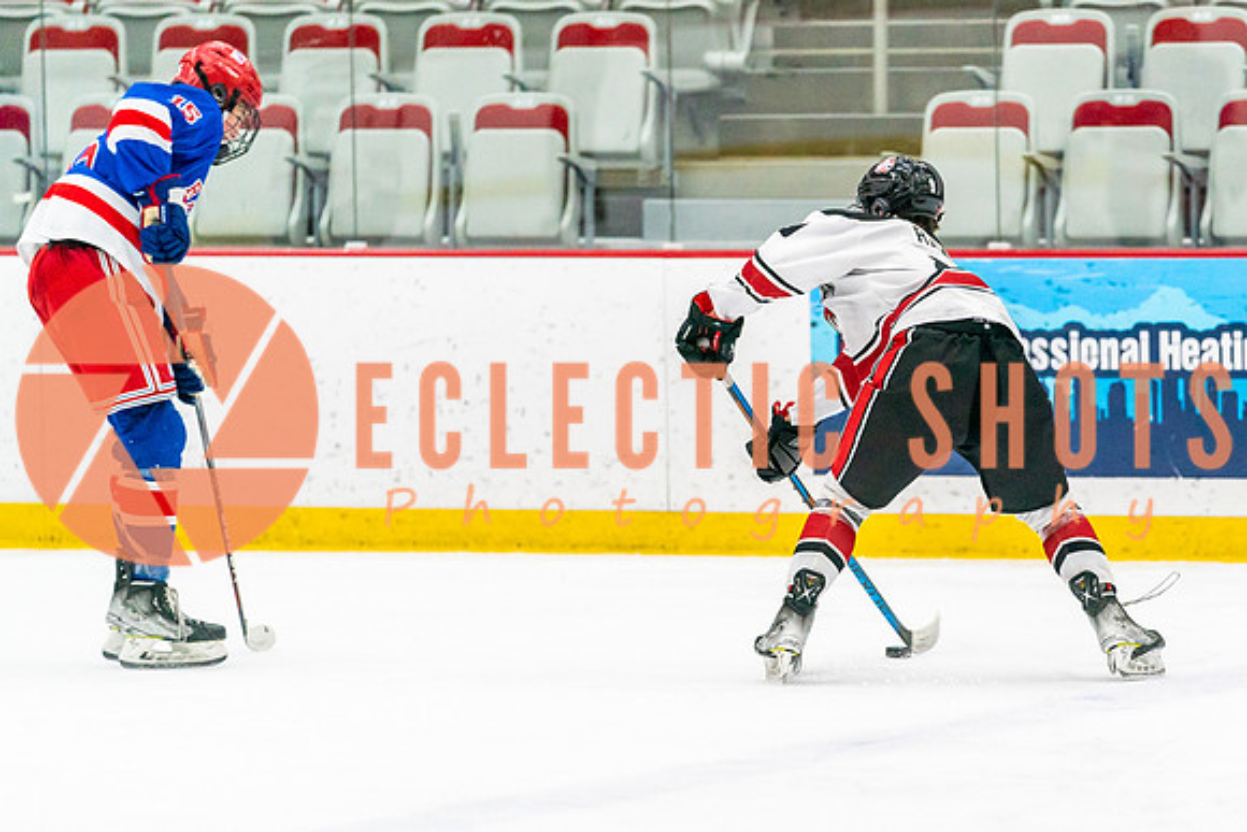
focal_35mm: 267
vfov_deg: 5.2
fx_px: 9242
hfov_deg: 7.7
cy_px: 539
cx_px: 854
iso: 3200
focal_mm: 192
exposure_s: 1/1250
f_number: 2.8
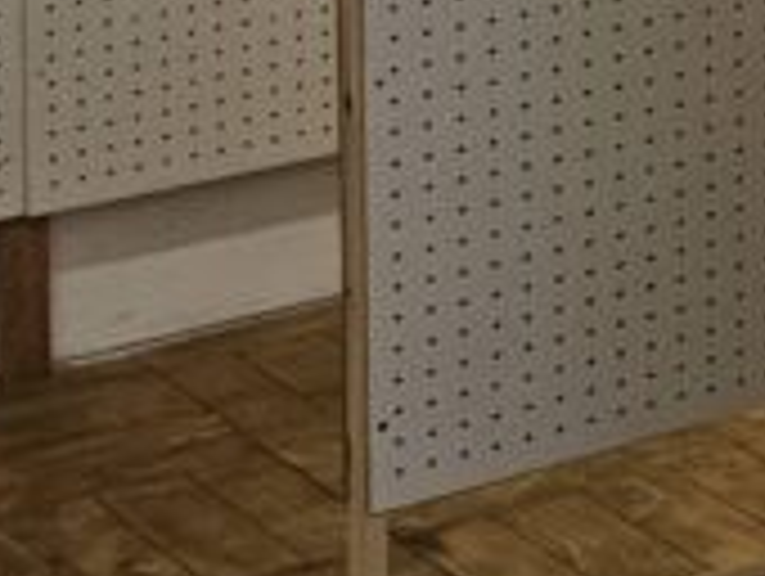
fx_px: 3829
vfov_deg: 8.1
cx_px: 2313
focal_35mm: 173
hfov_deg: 9.1
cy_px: -720
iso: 160
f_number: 1.8
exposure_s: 1/100
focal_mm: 5.4
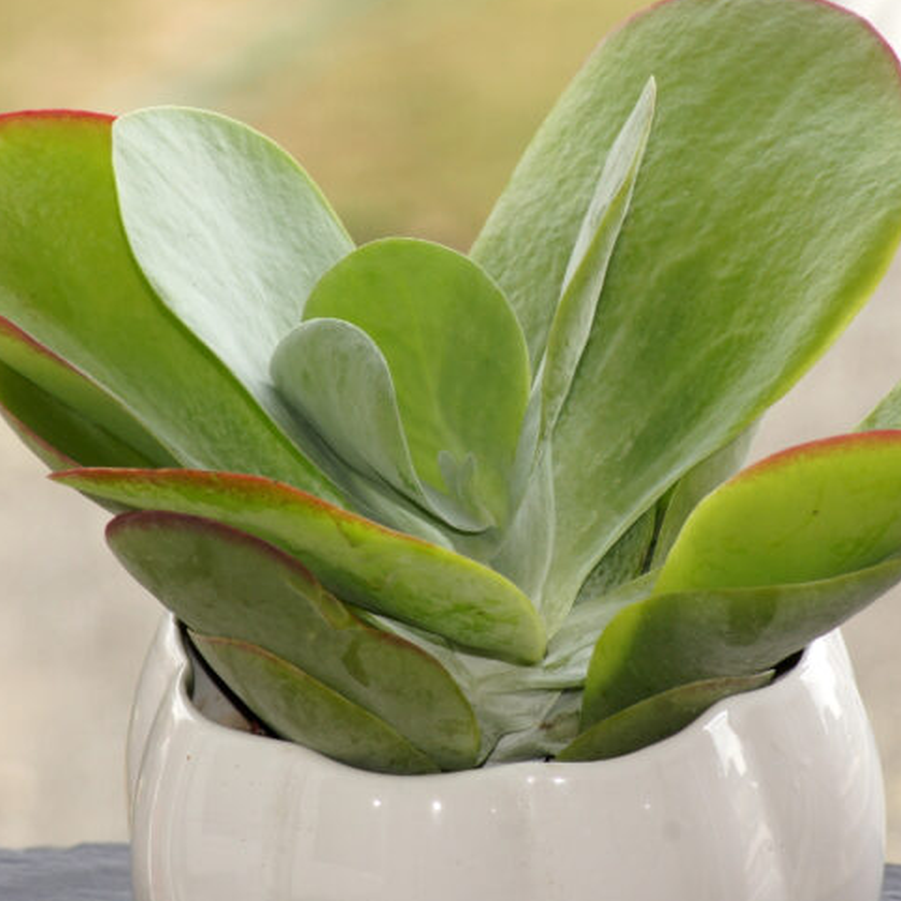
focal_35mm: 365
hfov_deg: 4.8
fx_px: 10748
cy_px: 449
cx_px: 531
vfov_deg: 4.8
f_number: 11
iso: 400
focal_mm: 180
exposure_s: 1/160
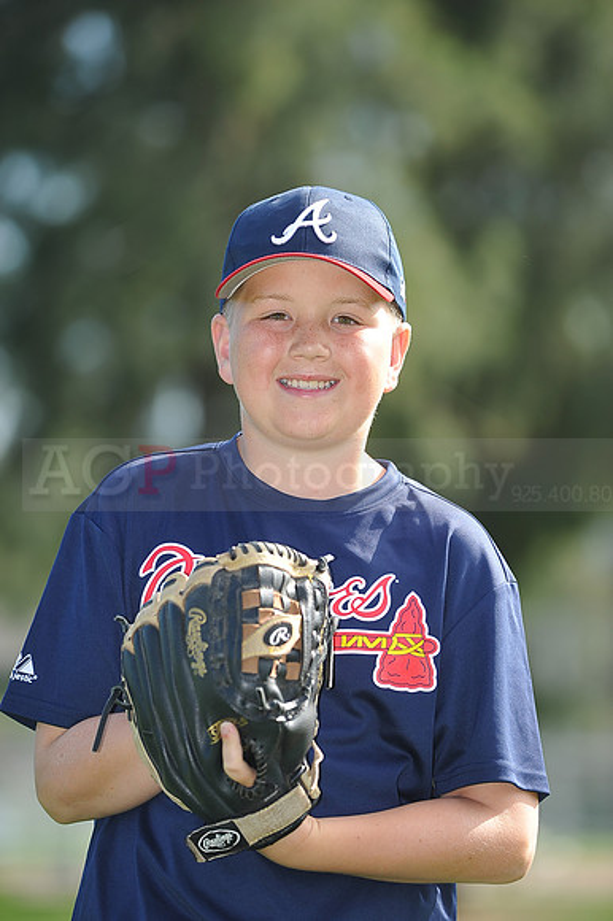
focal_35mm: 200
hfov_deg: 6.9
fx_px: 5114
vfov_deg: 10.3
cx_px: 306
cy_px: 460
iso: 200
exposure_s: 1/500
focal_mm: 200
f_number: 4.5
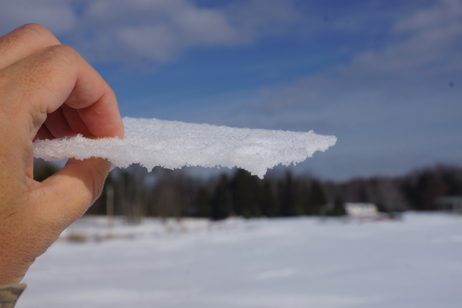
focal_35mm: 68
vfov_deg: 20.1
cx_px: 231
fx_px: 866
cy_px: 154
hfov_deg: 29.9
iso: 100
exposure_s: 1/125
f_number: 11
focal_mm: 45
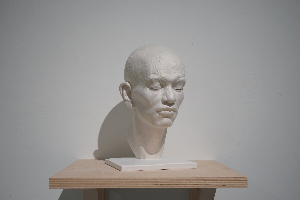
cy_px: 100
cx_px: 150
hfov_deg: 43.6
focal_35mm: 45
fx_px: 375
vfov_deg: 29.9
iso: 100
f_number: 29
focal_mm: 45
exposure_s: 1.6
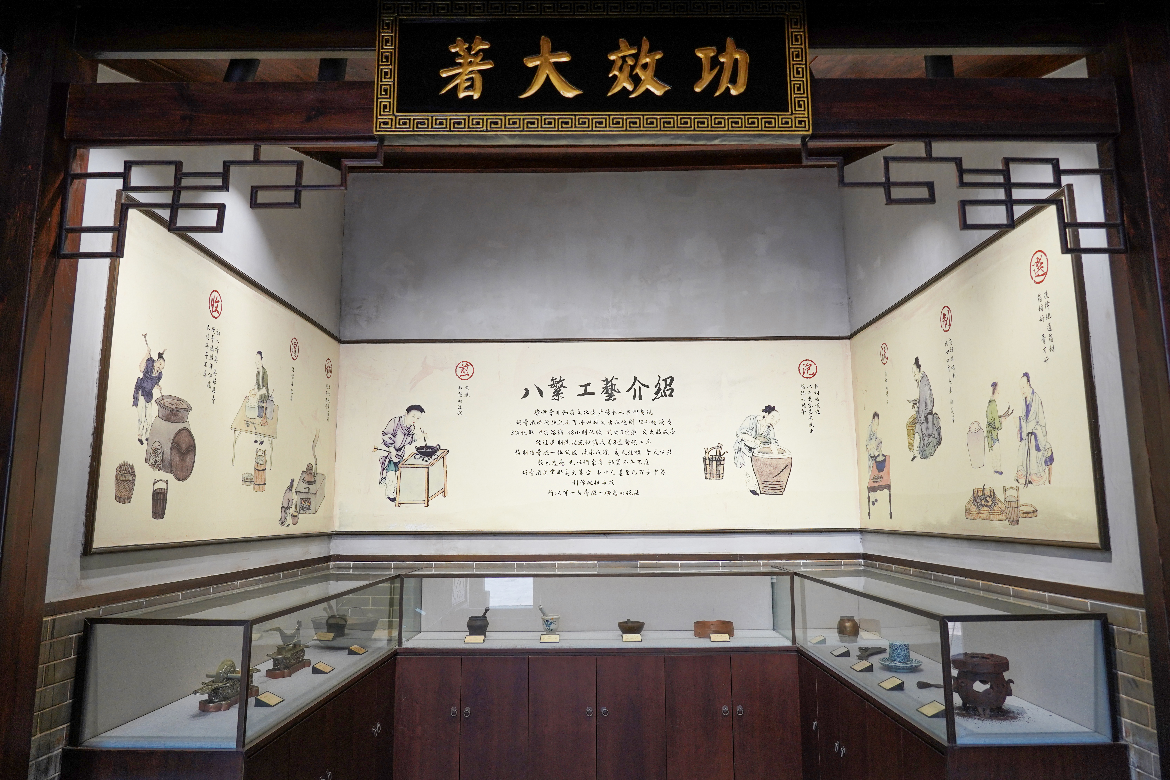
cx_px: 585
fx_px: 780
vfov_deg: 53.1
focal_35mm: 24
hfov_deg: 73.7
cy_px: 390
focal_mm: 24
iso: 800
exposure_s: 1/400
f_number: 5
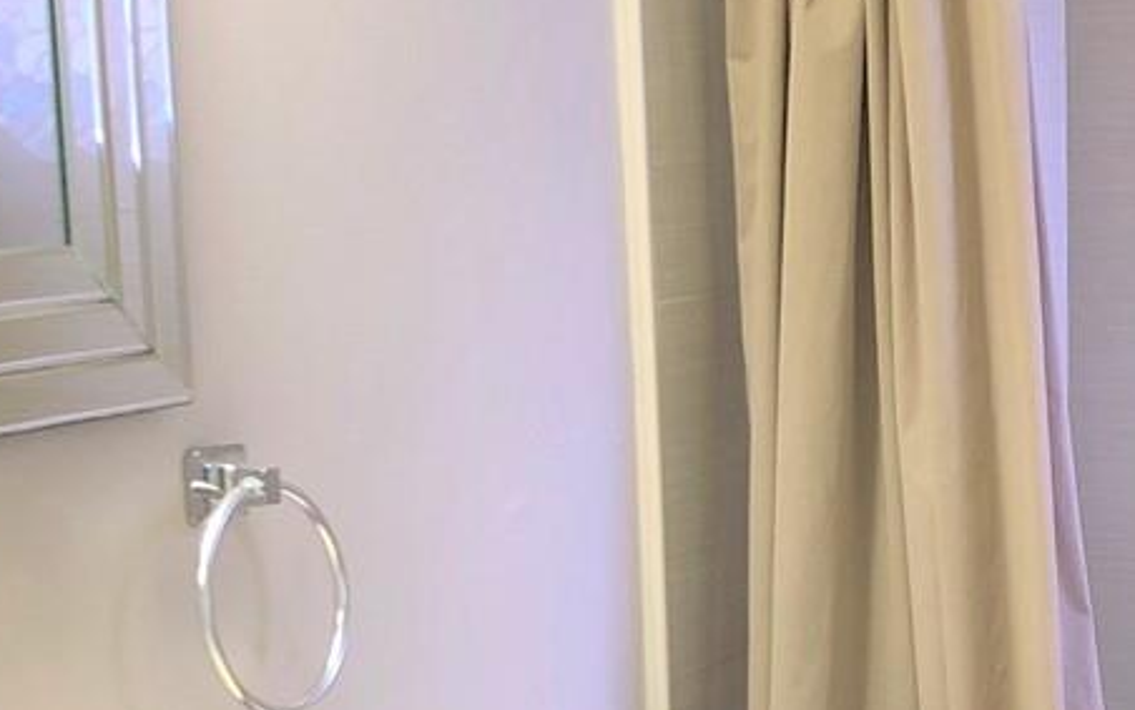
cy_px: 765
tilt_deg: -13.2
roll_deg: +1.0
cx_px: 1208
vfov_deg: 12.3
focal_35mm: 105
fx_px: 3250
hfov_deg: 19.1
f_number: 1.8
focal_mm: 4
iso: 40
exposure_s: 1/15
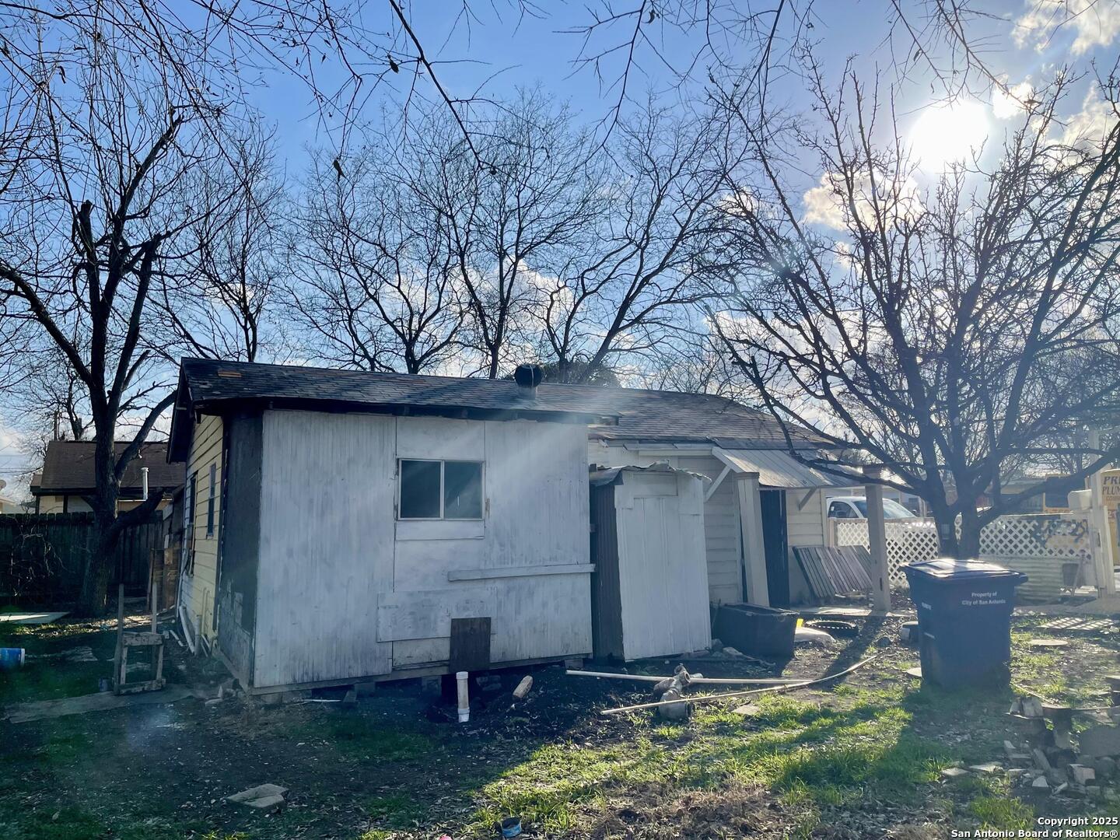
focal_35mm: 25
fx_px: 809
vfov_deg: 54.9
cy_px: 420
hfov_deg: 69.4
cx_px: 560
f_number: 1.6
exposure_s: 1/6250
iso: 32
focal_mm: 5.1
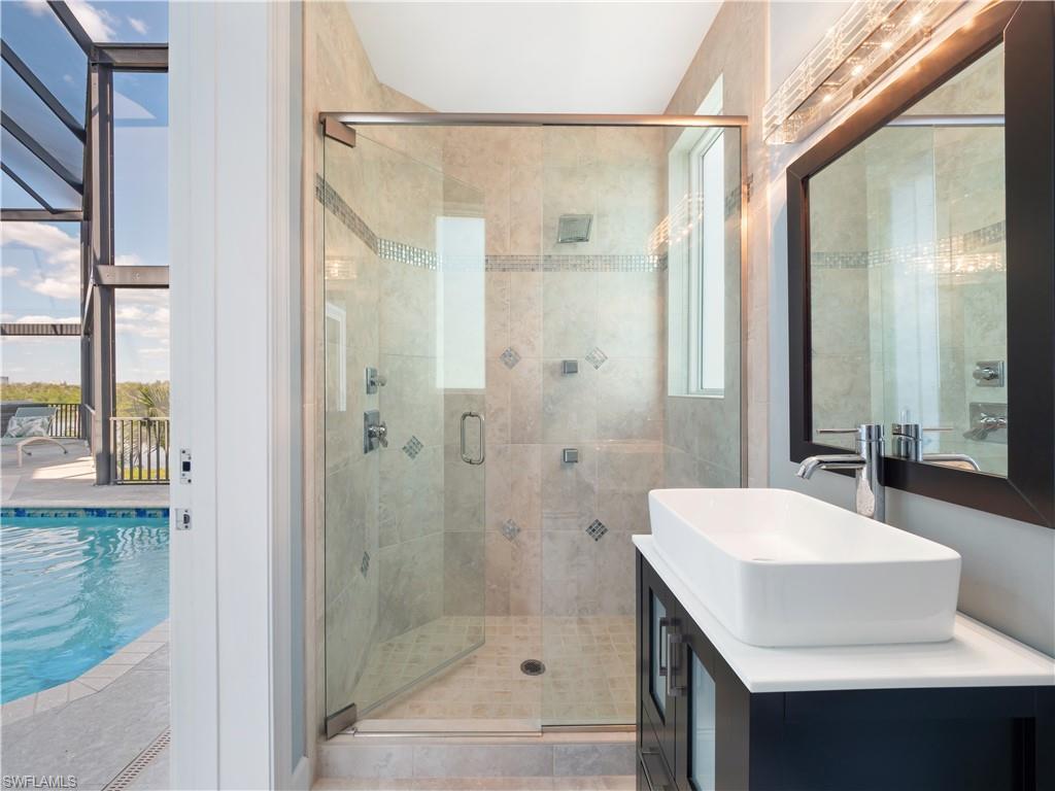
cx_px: 528
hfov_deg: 102.1
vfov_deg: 85.7
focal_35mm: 14
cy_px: 396
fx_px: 427
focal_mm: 7
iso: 200
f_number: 7.1
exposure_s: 1/4
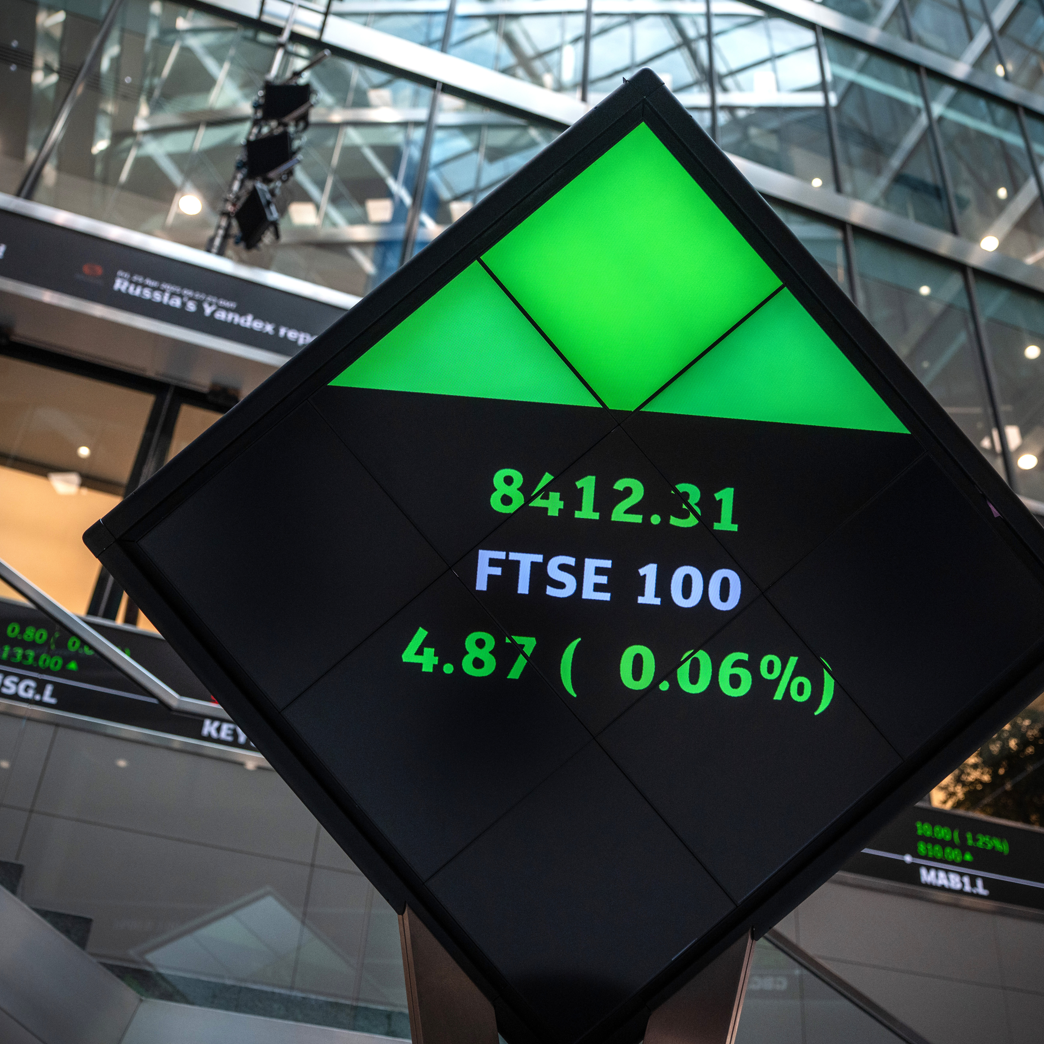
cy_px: 525
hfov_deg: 46.0
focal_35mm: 36
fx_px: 1228
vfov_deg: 46.0
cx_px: 551
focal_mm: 28
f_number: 2
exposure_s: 1/1600
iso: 1600
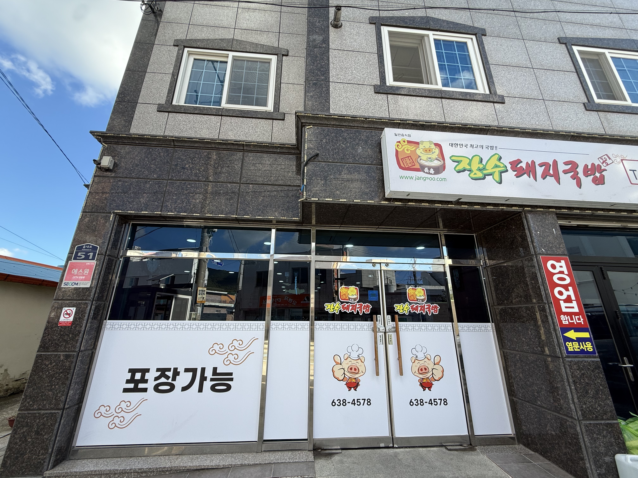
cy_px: 239
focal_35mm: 14
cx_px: 319
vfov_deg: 85.7
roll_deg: -0.3
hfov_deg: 102.1
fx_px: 258
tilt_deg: +18.2
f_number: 2.2
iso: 50
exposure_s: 1/335
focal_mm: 2.22
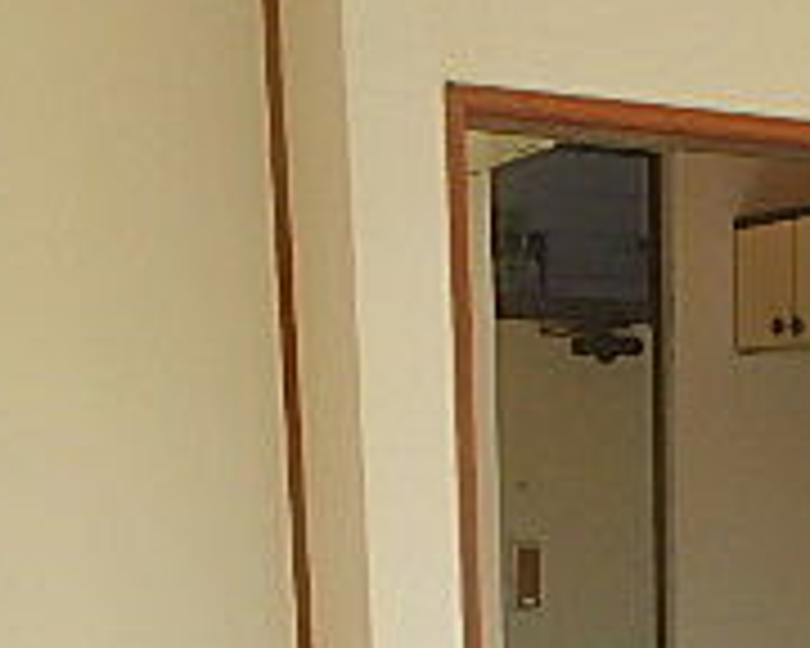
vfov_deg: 18.9
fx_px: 1750
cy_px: 914
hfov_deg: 24.9
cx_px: 801
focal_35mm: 73
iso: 125
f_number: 3.5
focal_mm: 3.7
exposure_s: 1/125
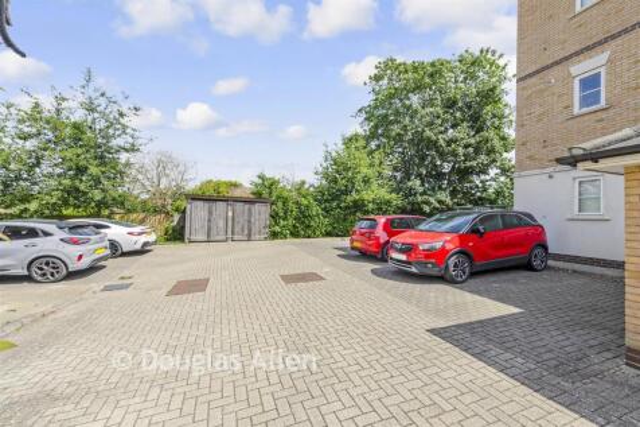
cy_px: 214
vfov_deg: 81.2
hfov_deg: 104.3
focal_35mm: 14
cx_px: 320
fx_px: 249
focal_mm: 14
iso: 100
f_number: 8
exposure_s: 1/320
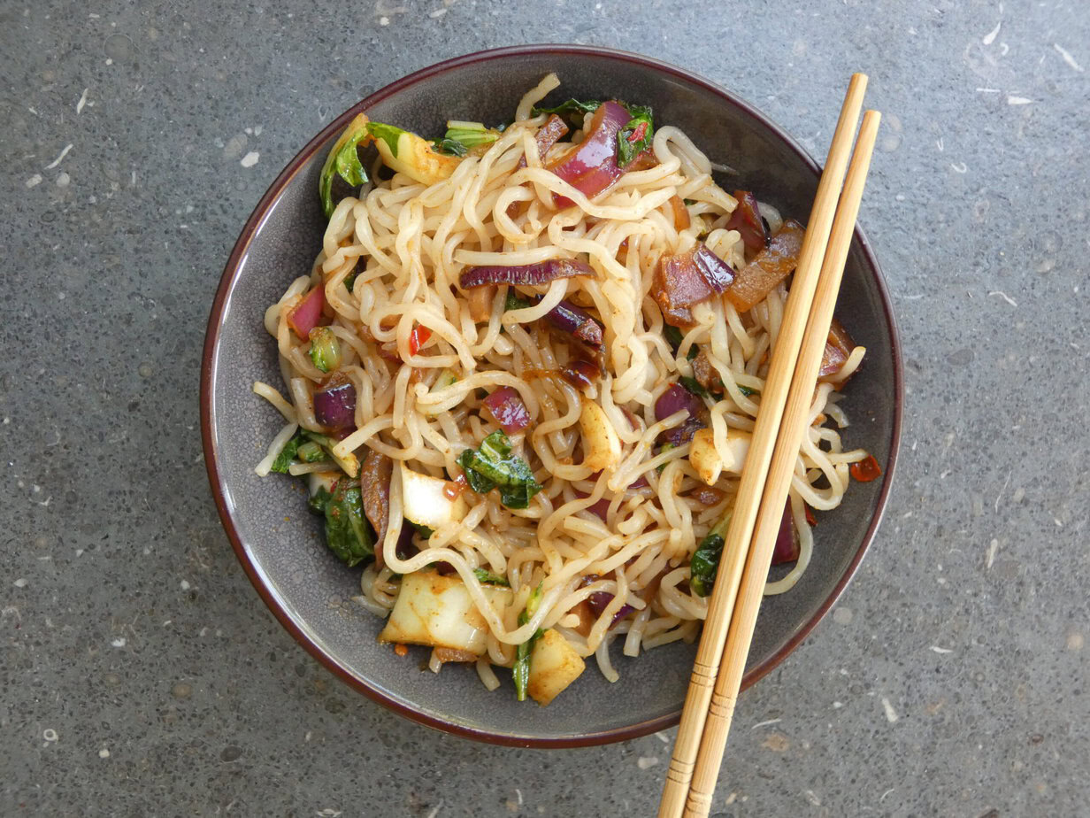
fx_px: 945
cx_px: 545
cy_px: 409
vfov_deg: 46.8
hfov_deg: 60.0
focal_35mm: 30
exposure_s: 1/80
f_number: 3.3
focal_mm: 5.3
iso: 400
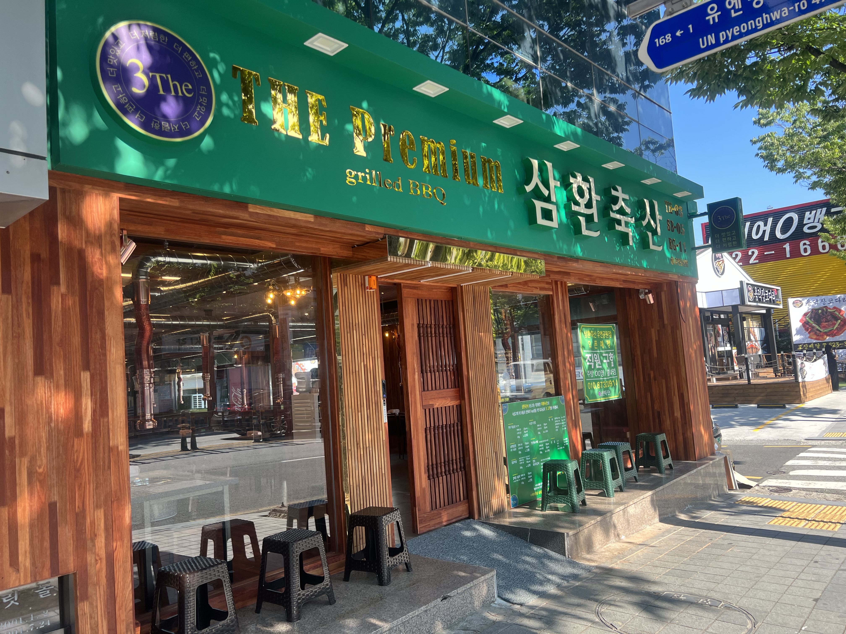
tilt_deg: +4.5
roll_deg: +4.9
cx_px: 423
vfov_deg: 53.1
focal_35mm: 26
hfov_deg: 67.3
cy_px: 317
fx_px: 635
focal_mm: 5.7
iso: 50
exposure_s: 1/389
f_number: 1.5
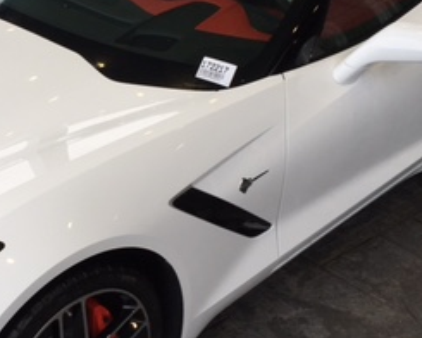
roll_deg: -1.8
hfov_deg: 25.2
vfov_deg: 20.7
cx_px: 71
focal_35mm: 74
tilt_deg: -27.1
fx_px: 924
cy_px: 126
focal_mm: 4.15
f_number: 2.2
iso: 32
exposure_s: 1/120
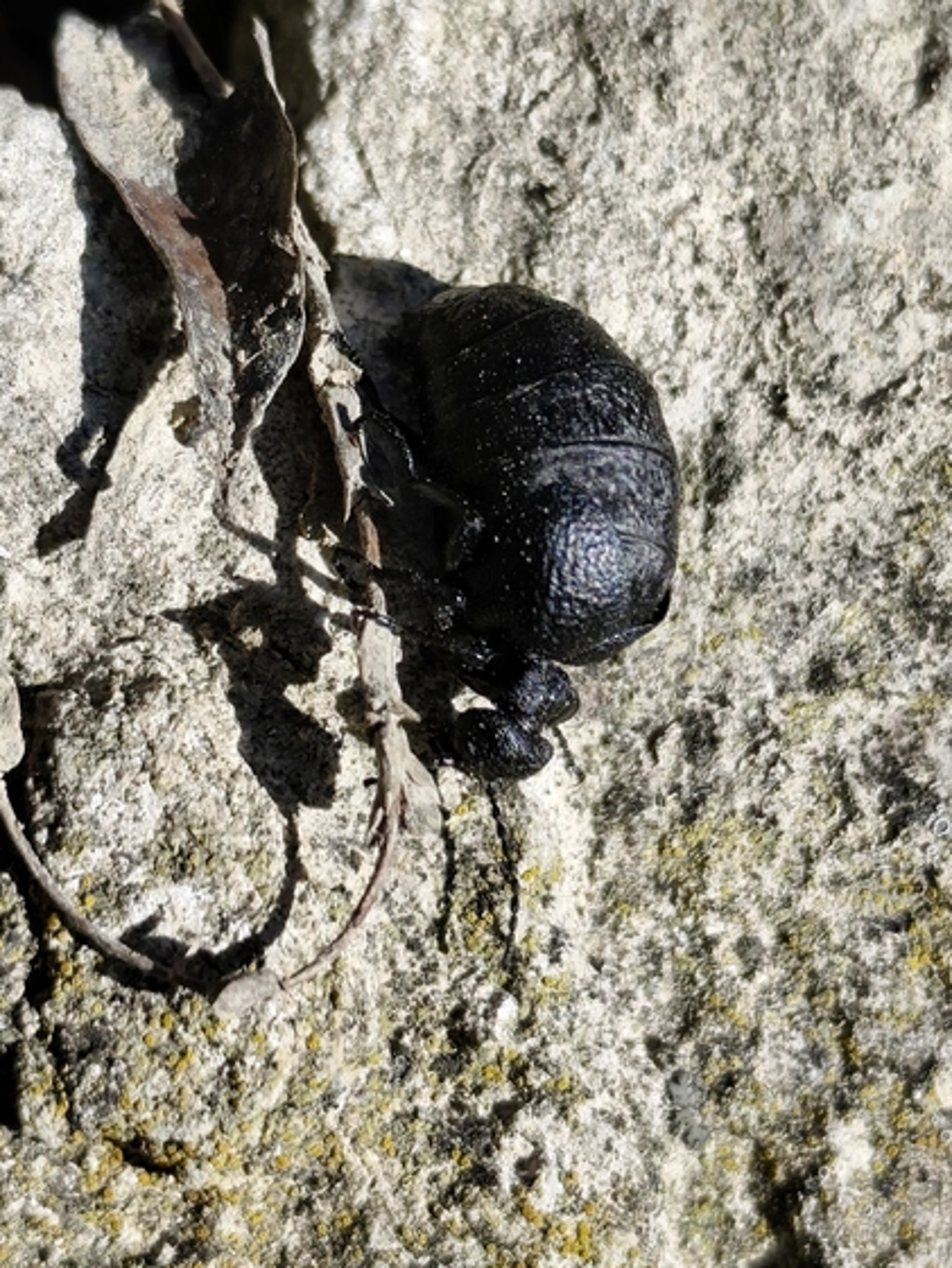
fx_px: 3849
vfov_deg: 18.7
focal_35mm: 105
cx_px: 509
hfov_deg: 14.1
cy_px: 554
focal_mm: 6.19
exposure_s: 1/968
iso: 50
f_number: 1.65
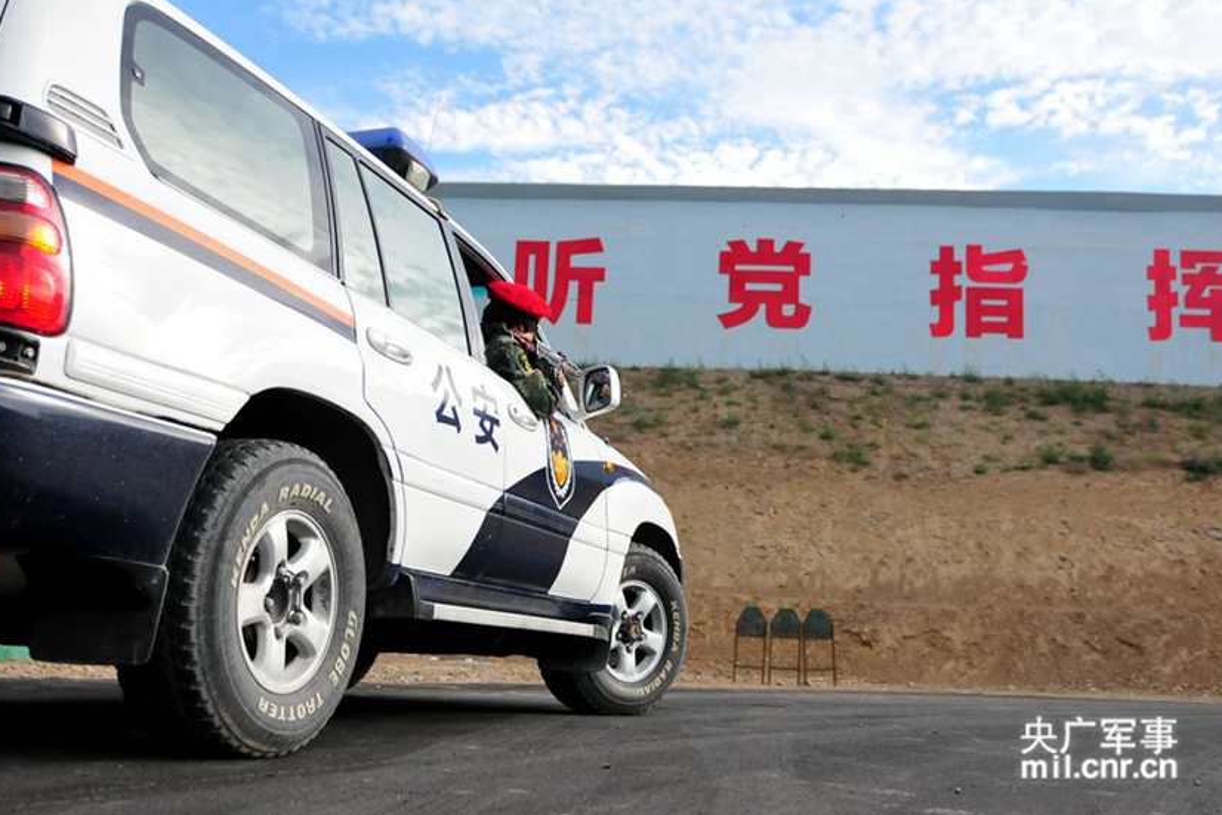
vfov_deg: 36.0
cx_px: 611
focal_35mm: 37
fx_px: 1256
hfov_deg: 51.9
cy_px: 413
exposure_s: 1/8000
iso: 900
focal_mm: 24
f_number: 2.8
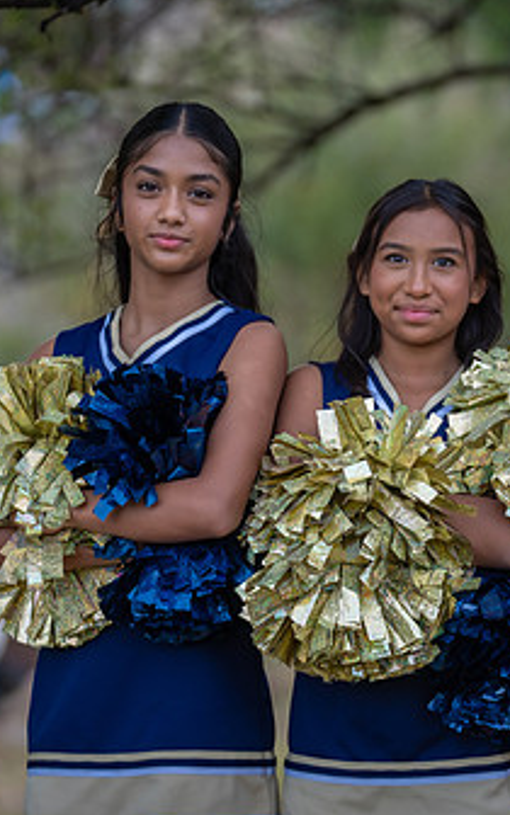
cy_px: 394
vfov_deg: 8.2
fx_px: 5671
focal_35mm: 255
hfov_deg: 5.1
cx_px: 435
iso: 160
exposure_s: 1/400
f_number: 2.8
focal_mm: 138
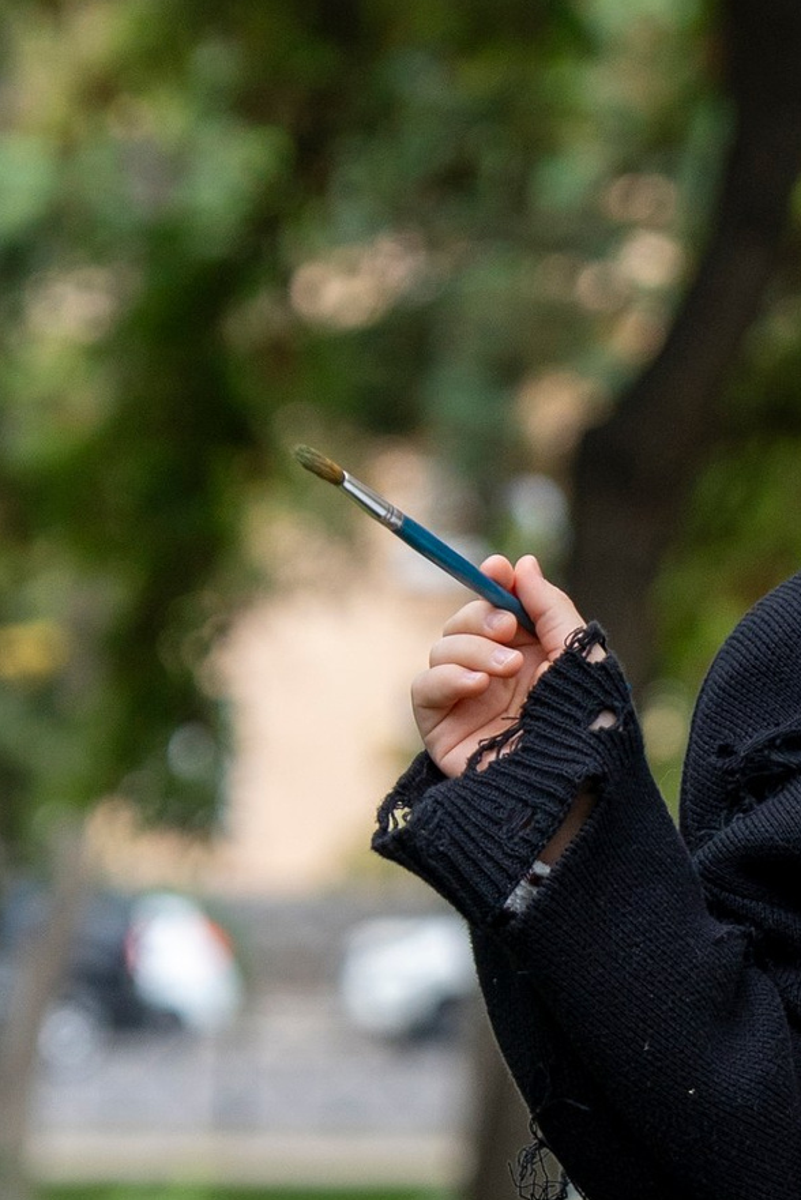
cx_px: 1436
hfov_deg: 4.5
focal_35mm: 305
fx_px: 10171
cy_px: 1031
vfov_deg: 6.7
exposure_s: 1/640
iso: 500
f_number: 2.8
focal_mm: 70
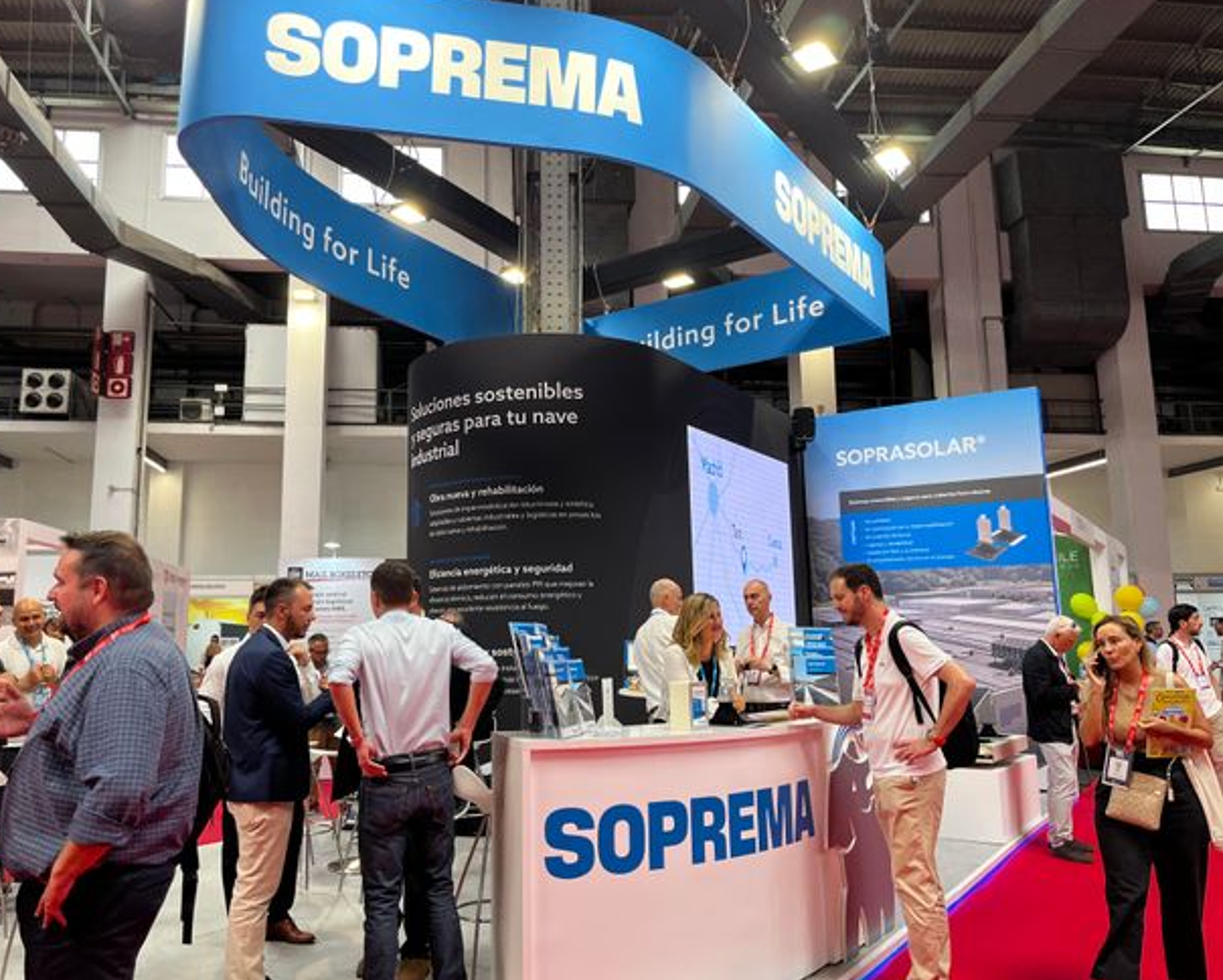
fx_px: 1014
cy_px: 482
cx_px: 550
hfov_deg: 62.0
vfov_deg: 51.6
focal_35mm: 28
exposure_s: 1/100
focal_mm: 5.1
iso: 50
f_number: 1.6
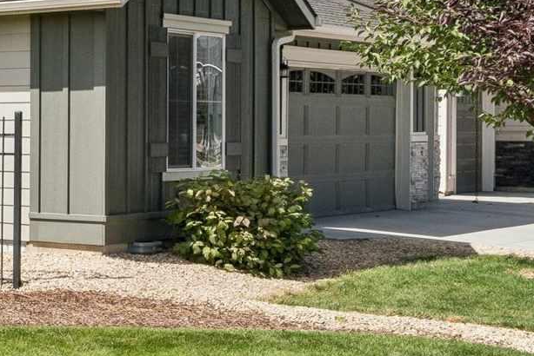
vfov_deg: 14.6
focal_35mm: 94
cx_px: -725
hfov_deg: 14.6
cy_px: 135
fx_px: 1395
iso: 400
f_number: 13
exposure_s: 1/320
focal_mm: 18.8
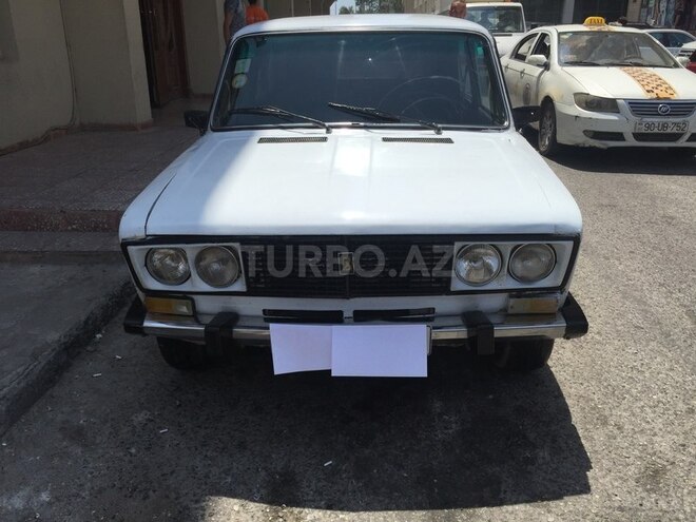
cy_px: 261
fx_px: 583
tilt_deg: -20.3
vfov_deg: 48.2
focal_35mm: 29
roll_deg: +0.1
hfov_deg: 61.7
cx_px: 348
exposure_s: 1/3300
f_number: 2.2
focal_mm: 4.15
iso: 32
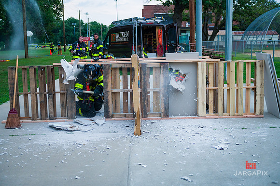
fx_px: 311
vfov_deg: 33.4
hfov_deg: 48.5
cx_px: 140
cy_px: 93
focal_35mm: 40
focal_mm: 40
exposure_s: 1/200
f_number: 3.2
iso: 1600
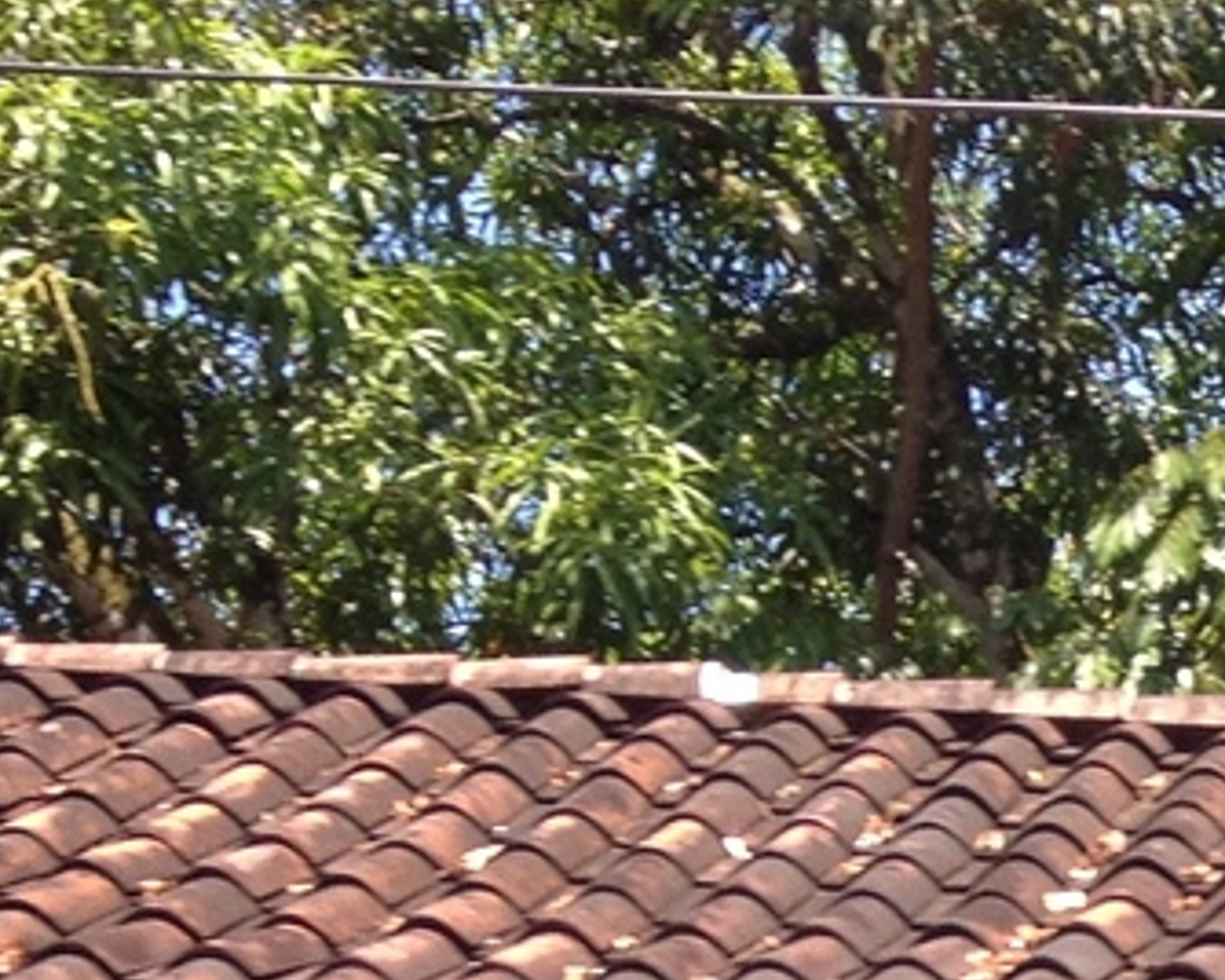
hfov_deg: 10.6
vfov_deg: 9.0
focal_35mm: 163
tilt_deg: -5.1
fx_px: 5910
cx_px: 2684
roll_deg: -1.4
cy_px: 1887
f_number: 2.4
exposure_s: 1/389
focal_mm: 4.28
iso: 50
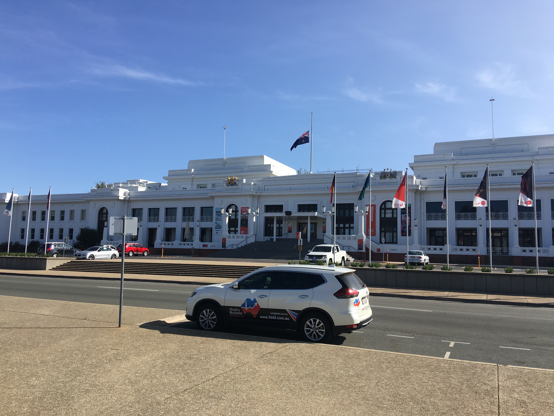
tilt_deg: +7.6
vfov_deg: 48.2
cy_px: 208
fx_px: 464
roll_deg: -0.9
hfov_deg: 61.7
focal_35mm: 29
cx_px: 277
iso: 25
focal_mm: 4.15
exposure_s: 1/1570
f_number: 2.2
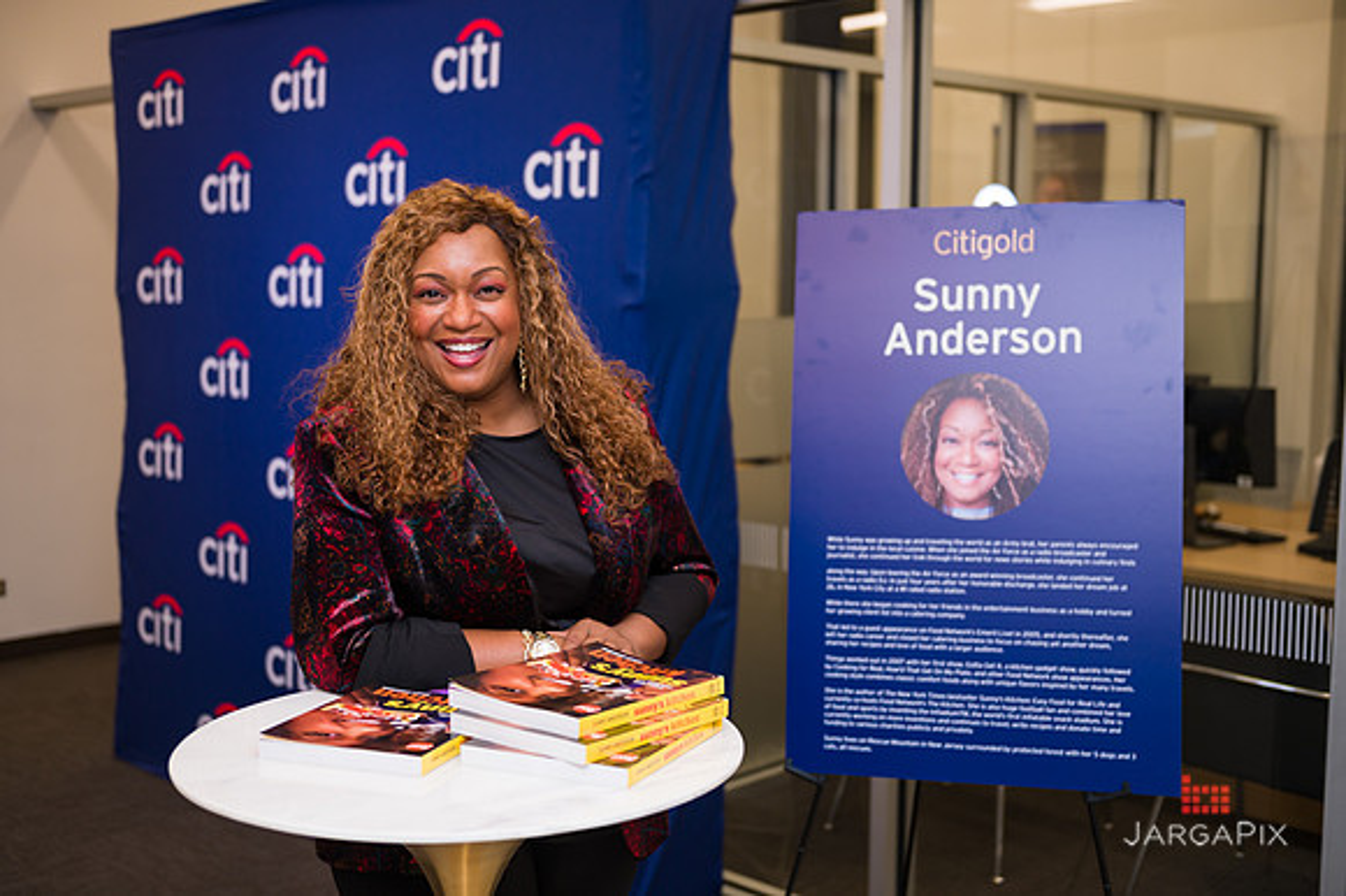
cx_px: 673
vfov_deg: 31.9
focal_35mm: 42
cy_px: 448
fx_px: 1569
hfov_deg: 46.4
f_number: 3.2
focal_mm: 42
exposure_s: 1/200
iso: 400
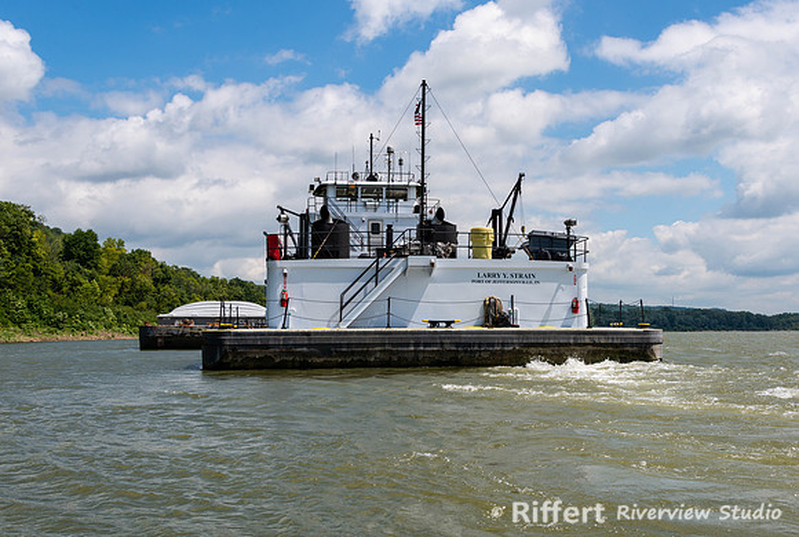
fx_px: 949
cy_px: 287
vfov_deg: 31.6
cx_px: 437
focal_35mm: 43
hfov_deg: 45.6
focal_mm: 38
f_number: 10
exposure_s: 1/320
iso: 100
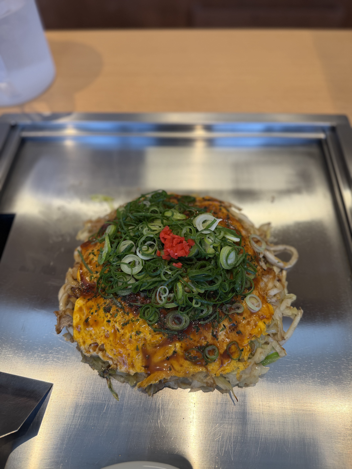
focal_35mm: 24
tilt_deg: -58.5
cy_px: 234
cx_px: 176
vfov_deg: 71.6
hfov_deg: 56.8
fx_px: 325
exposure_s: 1/230
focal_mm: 6.76
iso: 80
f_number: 1.78
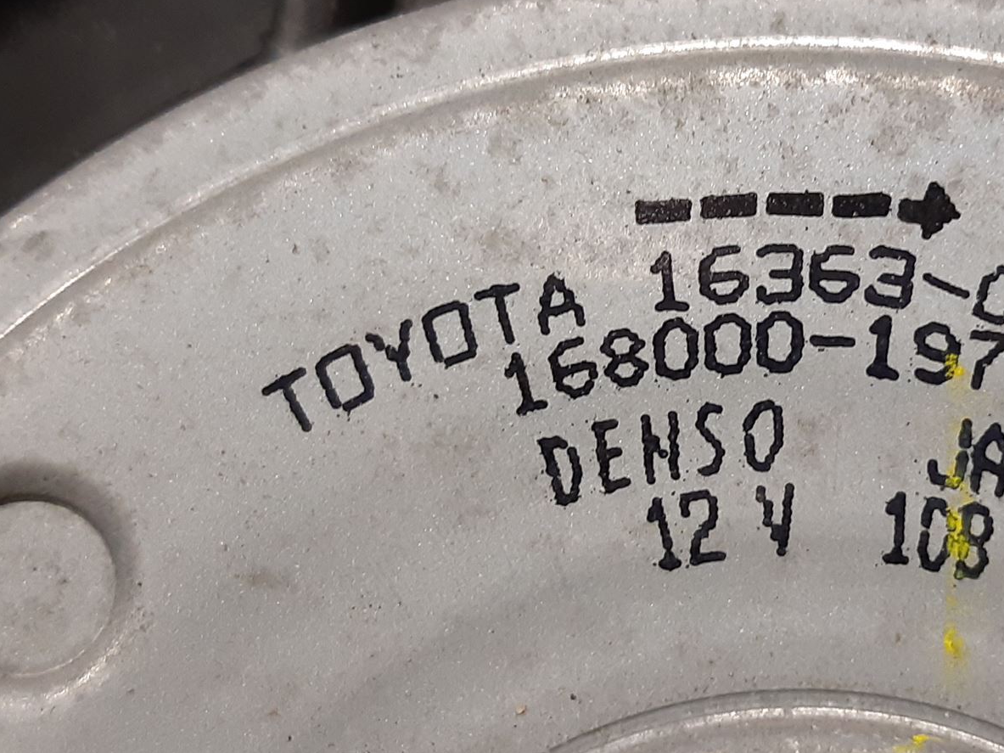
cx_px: 797
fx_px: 1305
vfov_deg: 32.2
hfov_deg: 40.4
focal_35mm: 45
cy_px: 389
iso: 160
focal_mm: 3.93
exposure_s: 1/50
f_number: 1.7
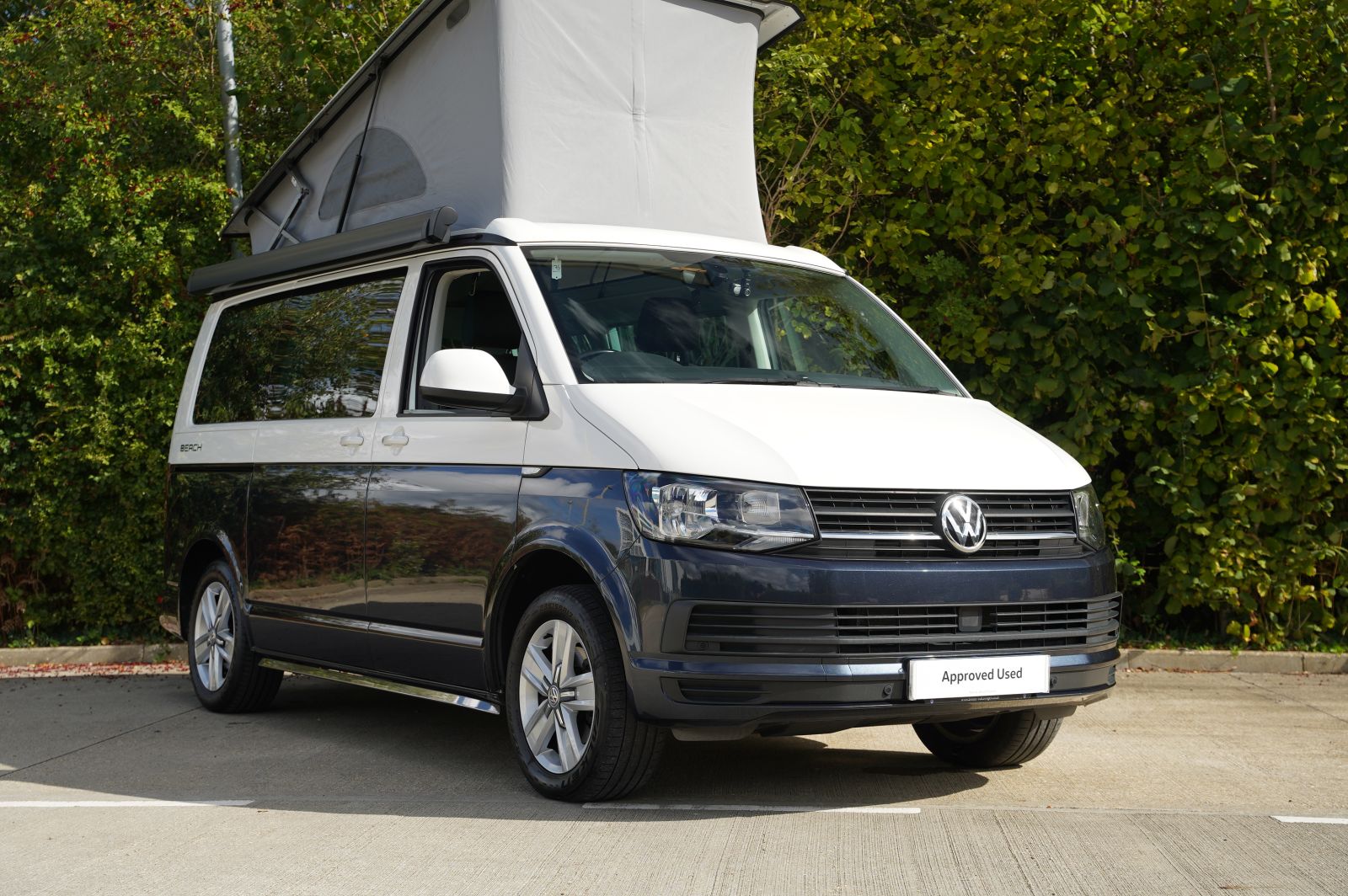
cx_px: 674
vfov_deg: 25.8
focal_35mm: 52
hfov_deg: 38.0
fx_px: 1957
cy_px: 448
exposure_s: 1/250
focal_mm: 52.3
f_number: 4.5
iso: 100
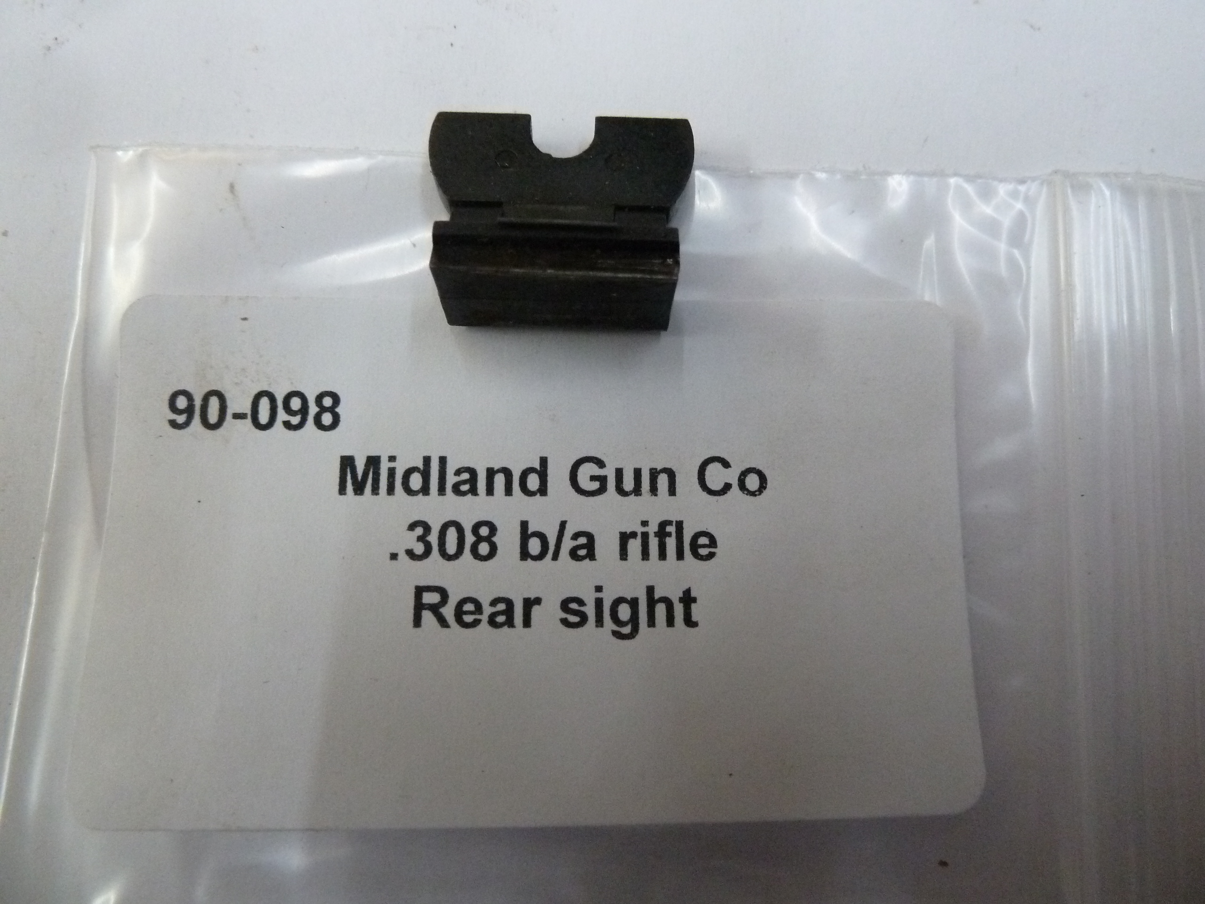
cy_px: 452
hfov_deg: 69.4
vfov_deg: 54.9
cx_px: 602
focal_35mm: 25
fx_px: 870
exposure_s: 1/60
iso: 640
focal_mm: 4.1
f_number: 3.3
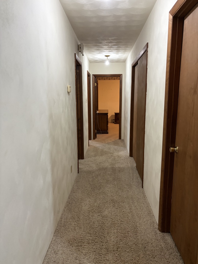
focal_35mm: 26
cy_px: 132
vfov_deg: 67.3
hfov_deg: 53.1
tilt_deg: -9.9
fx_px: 198
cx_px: 99
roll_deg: +0.5
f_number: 1.6
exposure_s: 1/60
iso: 320
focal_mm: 5.96
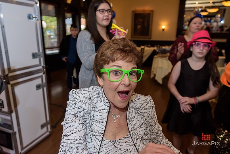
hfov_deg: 69.4
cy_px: 77
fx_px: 166
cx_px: 115
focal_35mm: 26
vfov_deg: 49.6
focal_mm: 26
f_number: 4
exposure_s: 1/125
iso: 1600
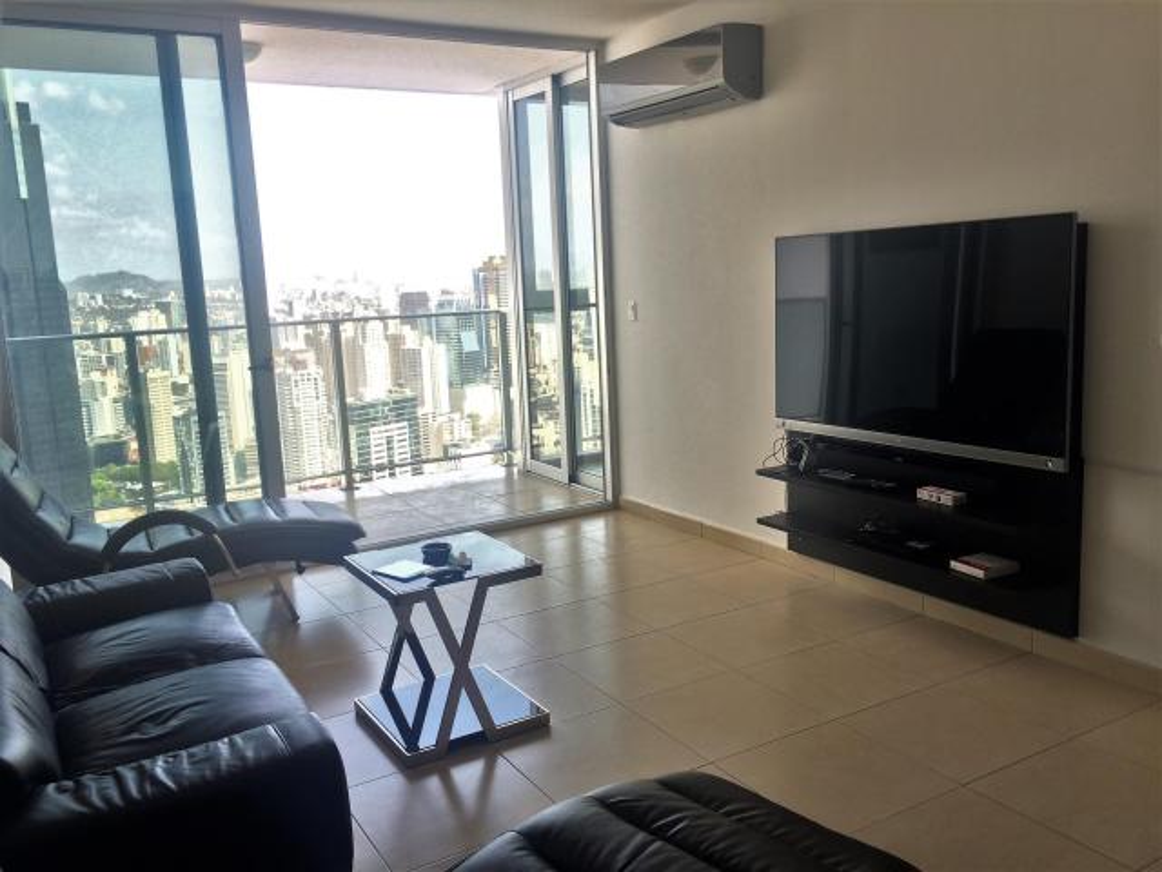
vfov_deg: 48.2
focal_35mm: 29
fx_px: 973
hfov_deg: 61.7
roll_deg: +3.0
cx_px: 581
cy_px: 436
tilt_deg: -8.8
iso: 40
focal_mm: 4.15
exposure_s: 1/120
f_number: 2.2
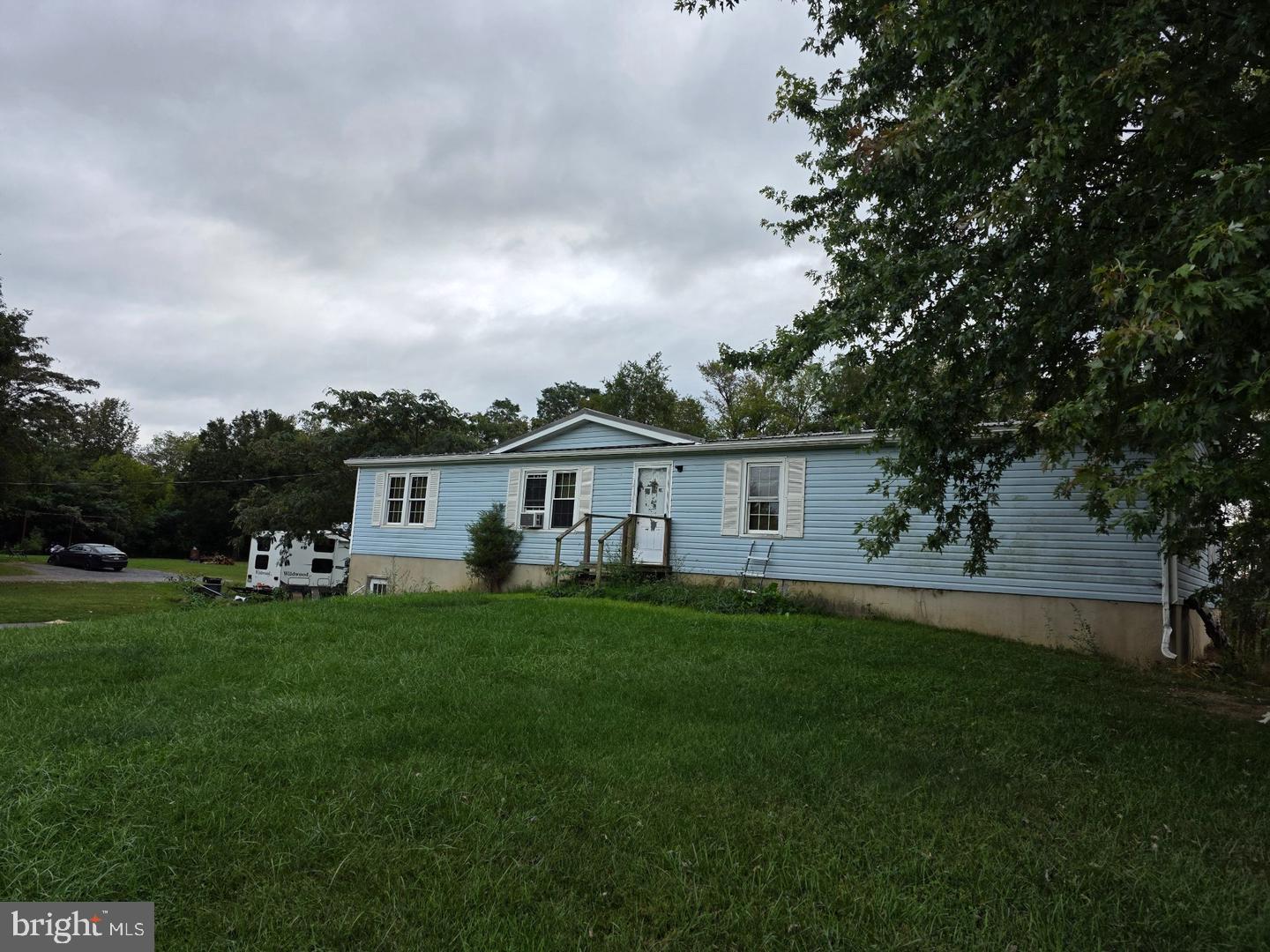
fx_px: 844
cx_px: 635
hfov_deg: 73.9
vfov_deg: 58.9
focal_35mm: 23
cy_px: 476
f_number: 1.7
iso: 80
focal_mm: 6.3
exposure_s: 1/2122
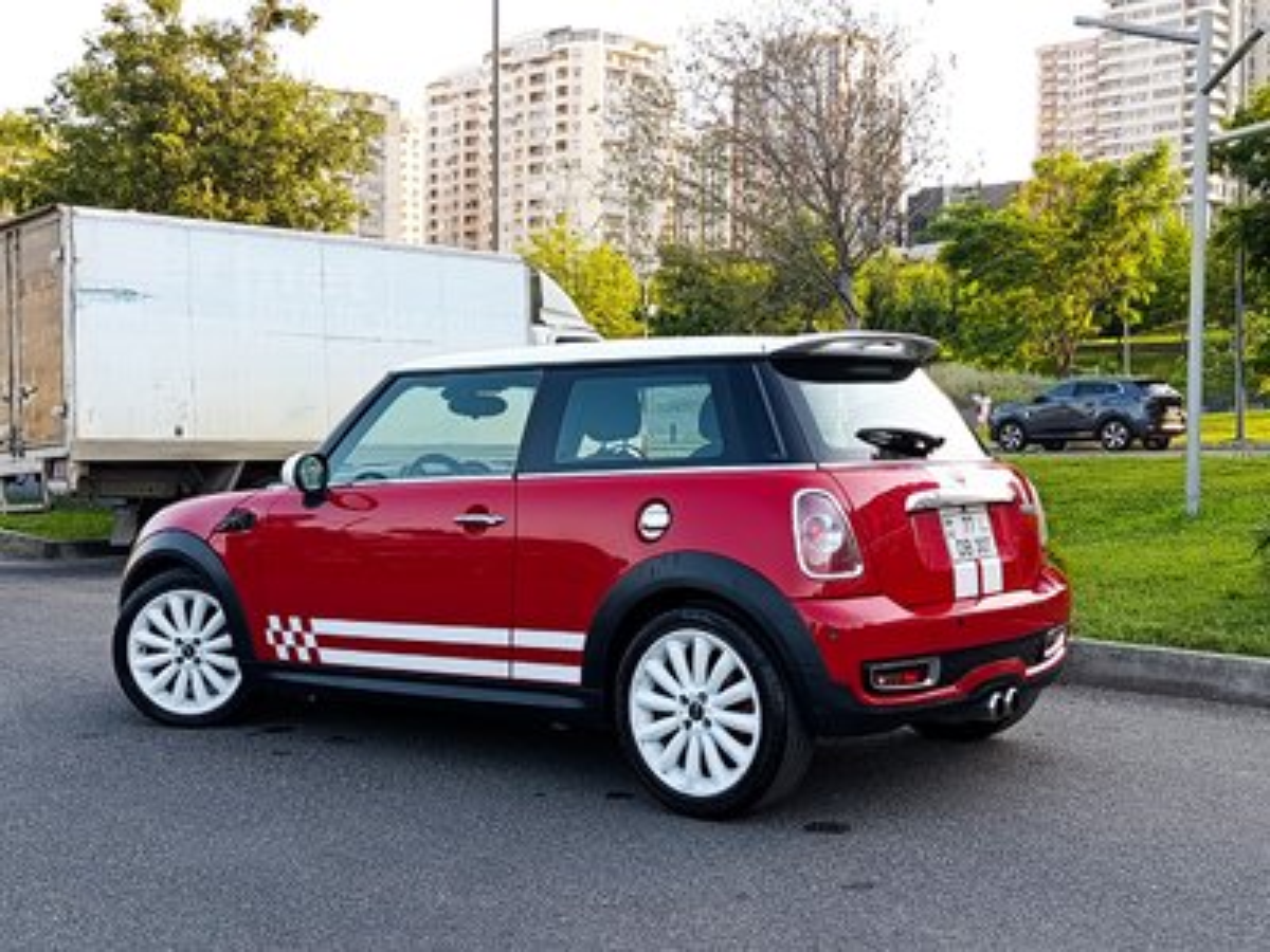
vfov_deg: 33.6
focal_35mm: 43
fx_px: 1578
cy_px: 476
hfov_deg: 43.9
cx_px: 635
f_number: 1.65
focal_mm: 6.11
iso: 60
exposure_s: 1/100
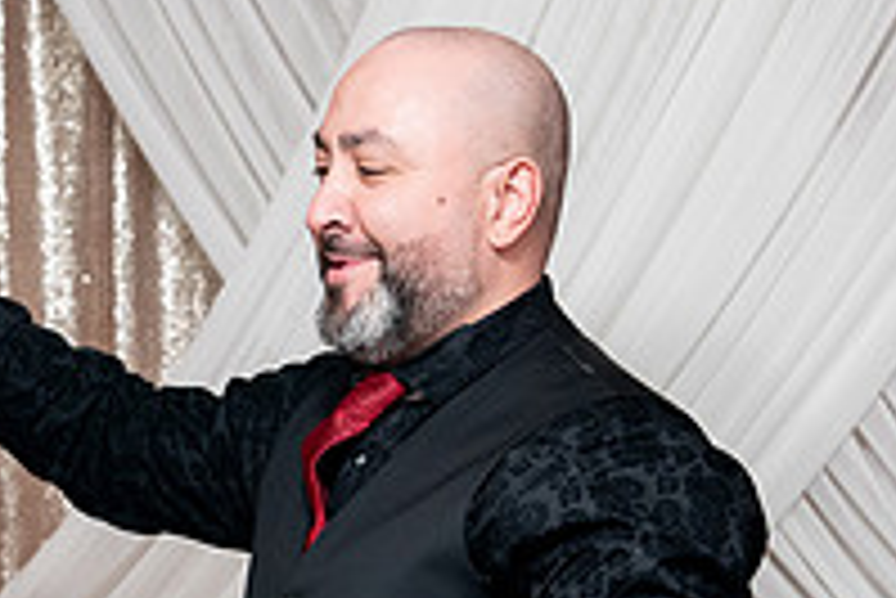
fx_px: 3263
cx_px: 189
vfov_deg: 10.4
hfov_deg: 15.5
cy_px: 600
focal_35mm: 131
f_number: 2.8
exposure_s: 1/160
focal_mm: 45
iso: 2500
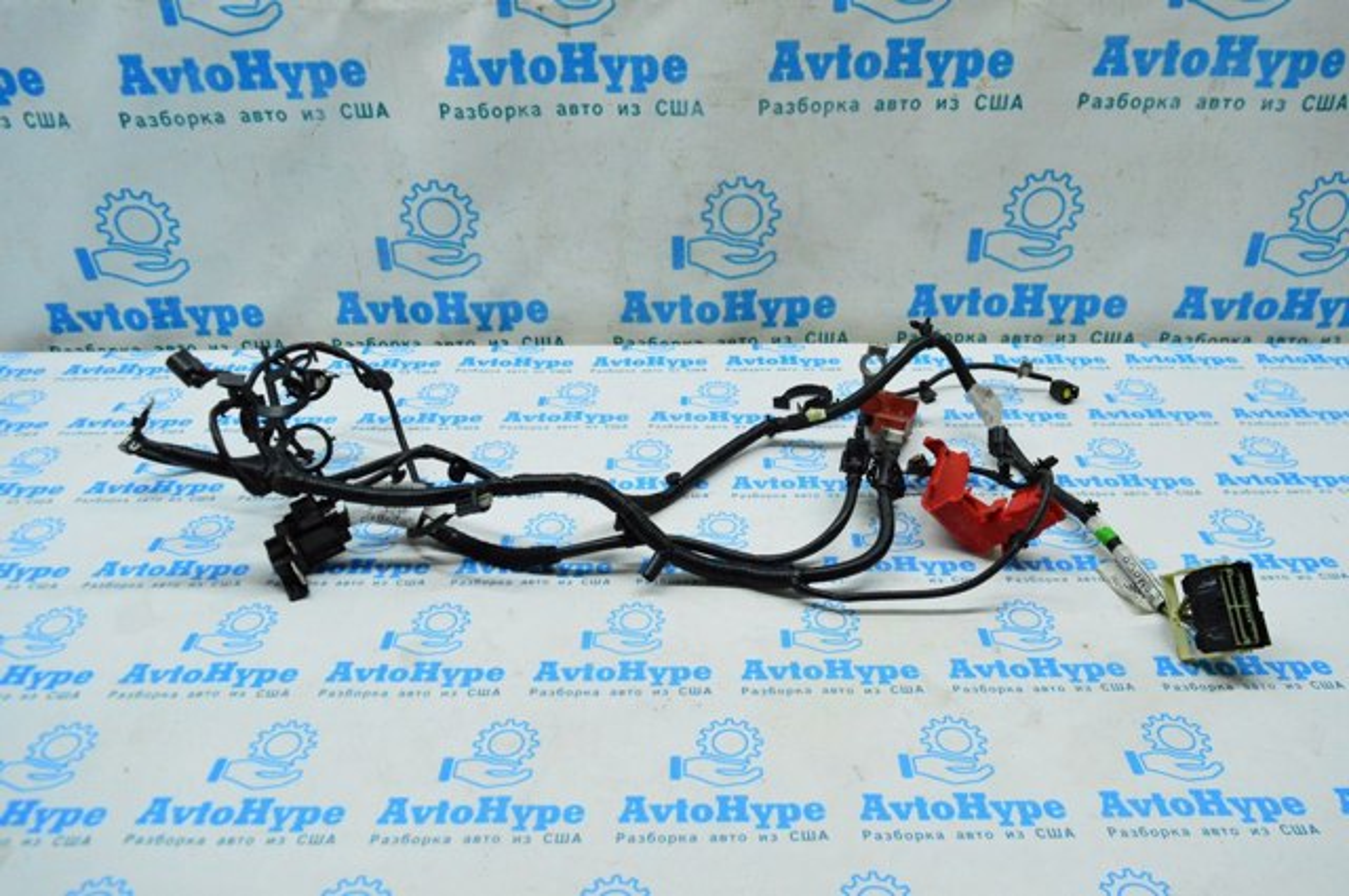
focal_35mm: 27
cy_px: 448
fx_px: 1010
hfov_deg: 67.4
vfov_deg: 47.8
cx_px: 674
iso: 6400
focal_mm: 18
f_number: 6.3
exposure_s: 1/500
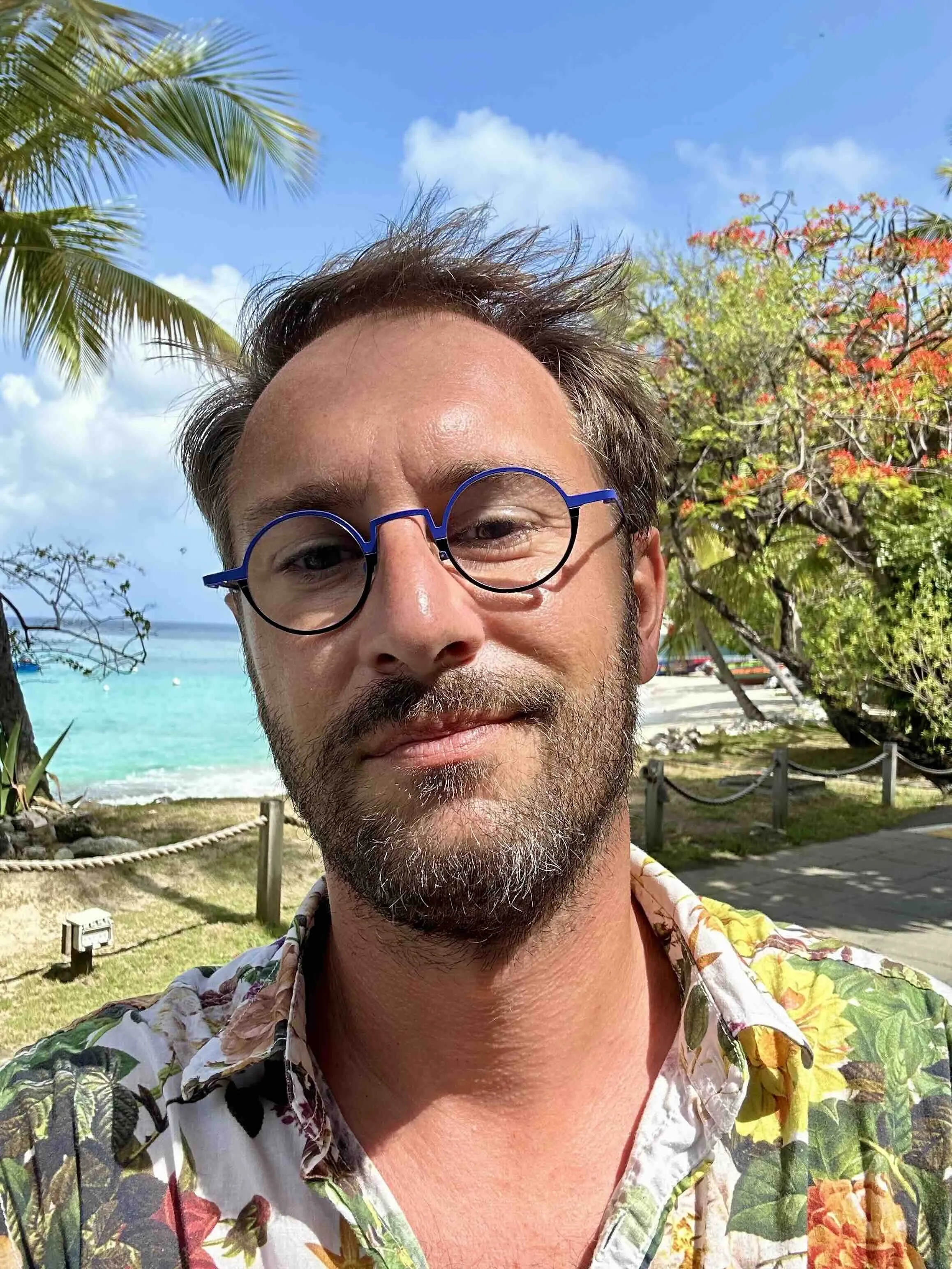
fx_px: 1100
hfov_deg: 46.8
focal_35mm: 30
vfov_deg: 60.0
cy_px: 634
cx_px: 476
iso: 25
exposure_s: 1/450
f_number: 1.9
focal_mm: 2.69
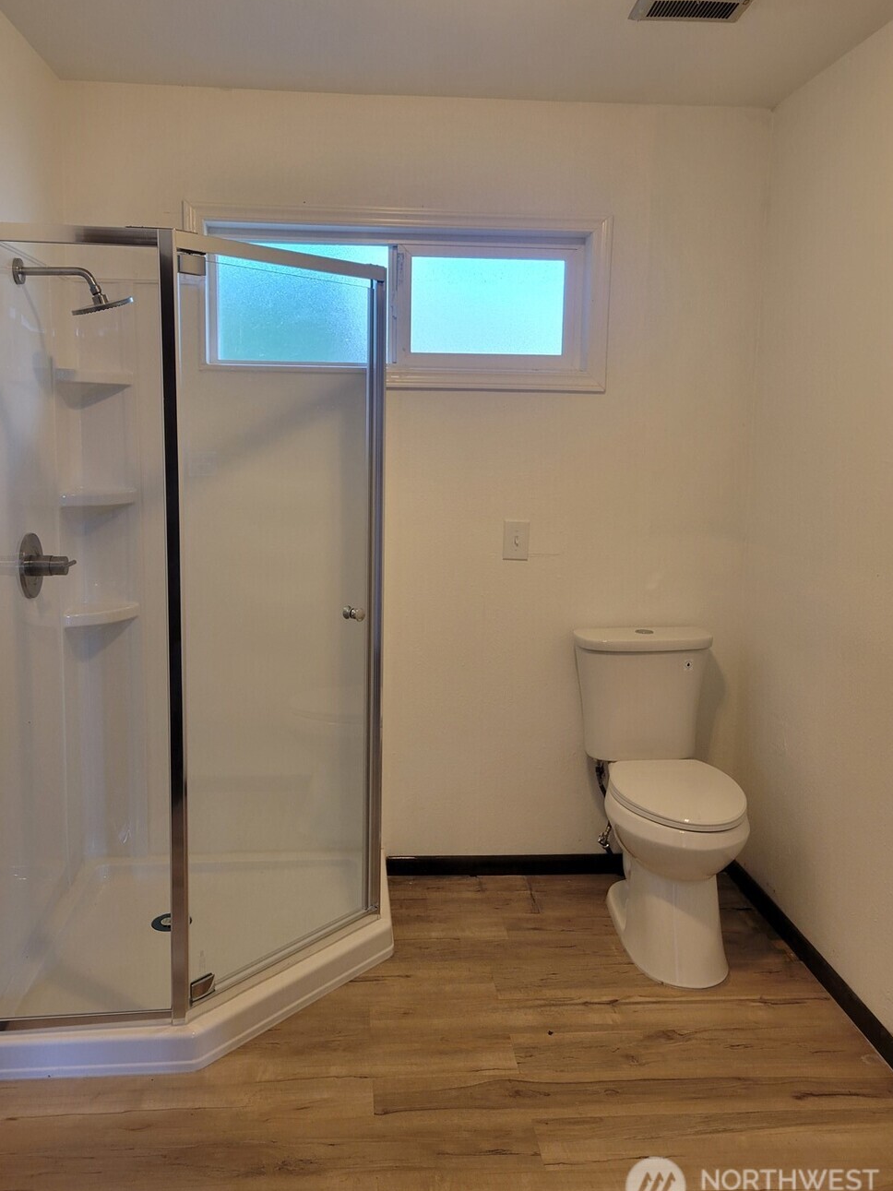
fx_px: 998
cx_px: 410
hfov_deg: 48.2
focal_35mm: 29
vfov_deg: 61.6
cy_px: 566
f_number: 1.8
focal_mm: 5.4
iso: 125
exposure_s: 1/120
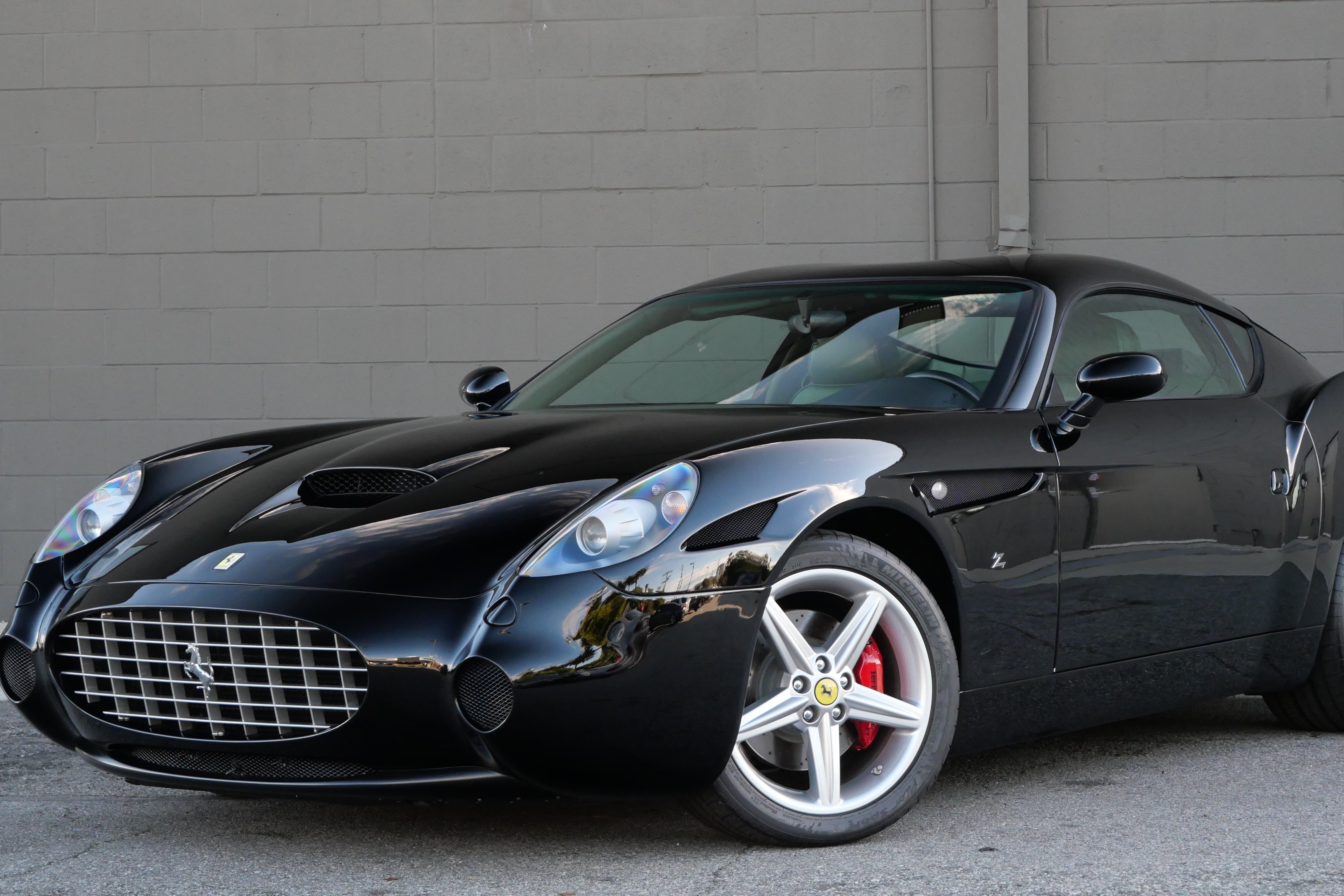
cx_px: 742
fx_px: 2912
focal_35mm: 78
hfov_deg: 26.0
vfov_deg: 17.5
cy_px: 404
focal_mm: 33
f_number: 5.1
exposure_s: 1/160
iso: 1000
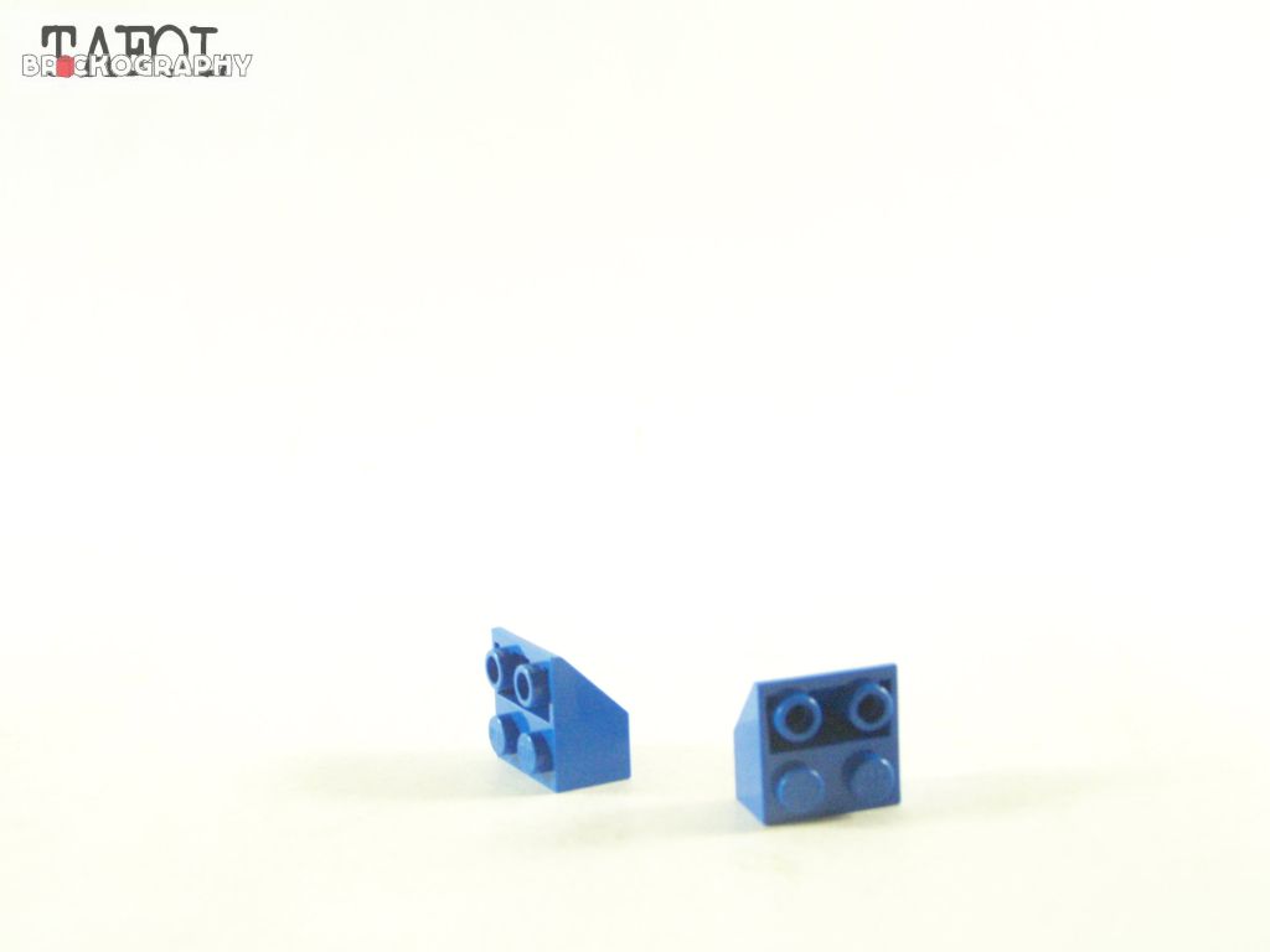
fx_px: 2055
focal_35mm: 56
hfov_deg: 34.3
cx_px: 635
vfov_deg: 26.1
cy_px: 476
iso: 400
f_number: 3.1
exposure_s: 1/60
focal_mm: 9.3
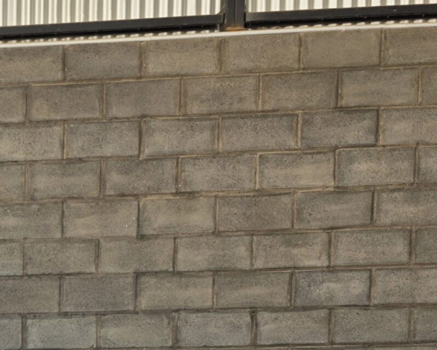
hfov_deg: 21.9
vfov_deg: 19.5
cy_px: 466
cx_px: -219
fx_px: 932
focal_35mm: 72
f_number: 1.7
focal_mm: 6.3
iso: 80
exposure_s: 1/180
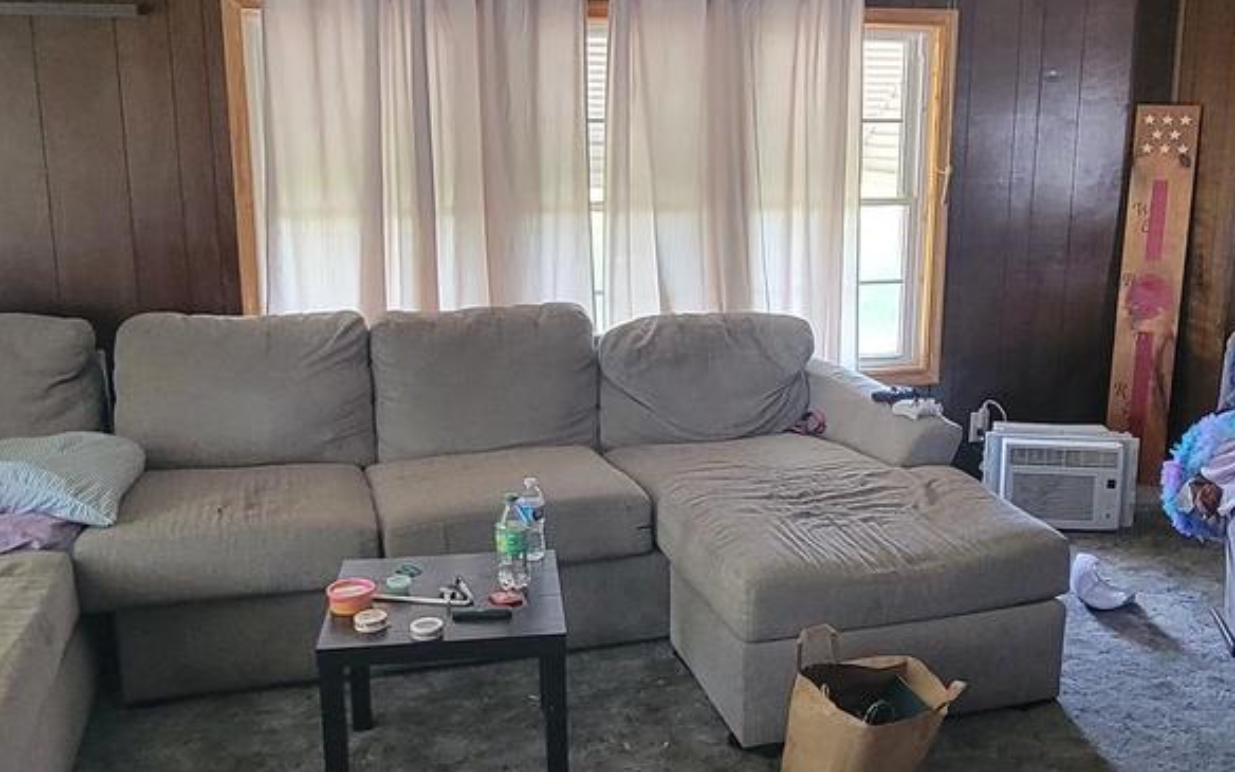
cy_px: 396
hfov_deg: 56.5
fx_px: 1144
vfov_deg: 37.3
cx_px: 708
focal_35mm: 34
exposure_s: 1/40
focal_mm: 2.2
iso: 320
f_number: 2.2
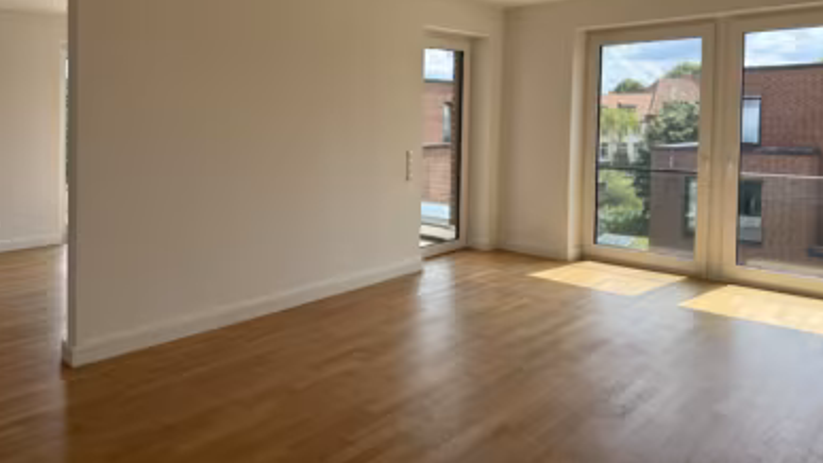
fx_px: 589
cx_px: 404
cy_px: 155
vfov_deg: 42.4
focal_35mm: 27
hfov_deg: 69.8
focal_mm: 6.76
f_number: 1.78
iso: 100
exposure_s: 1/1385
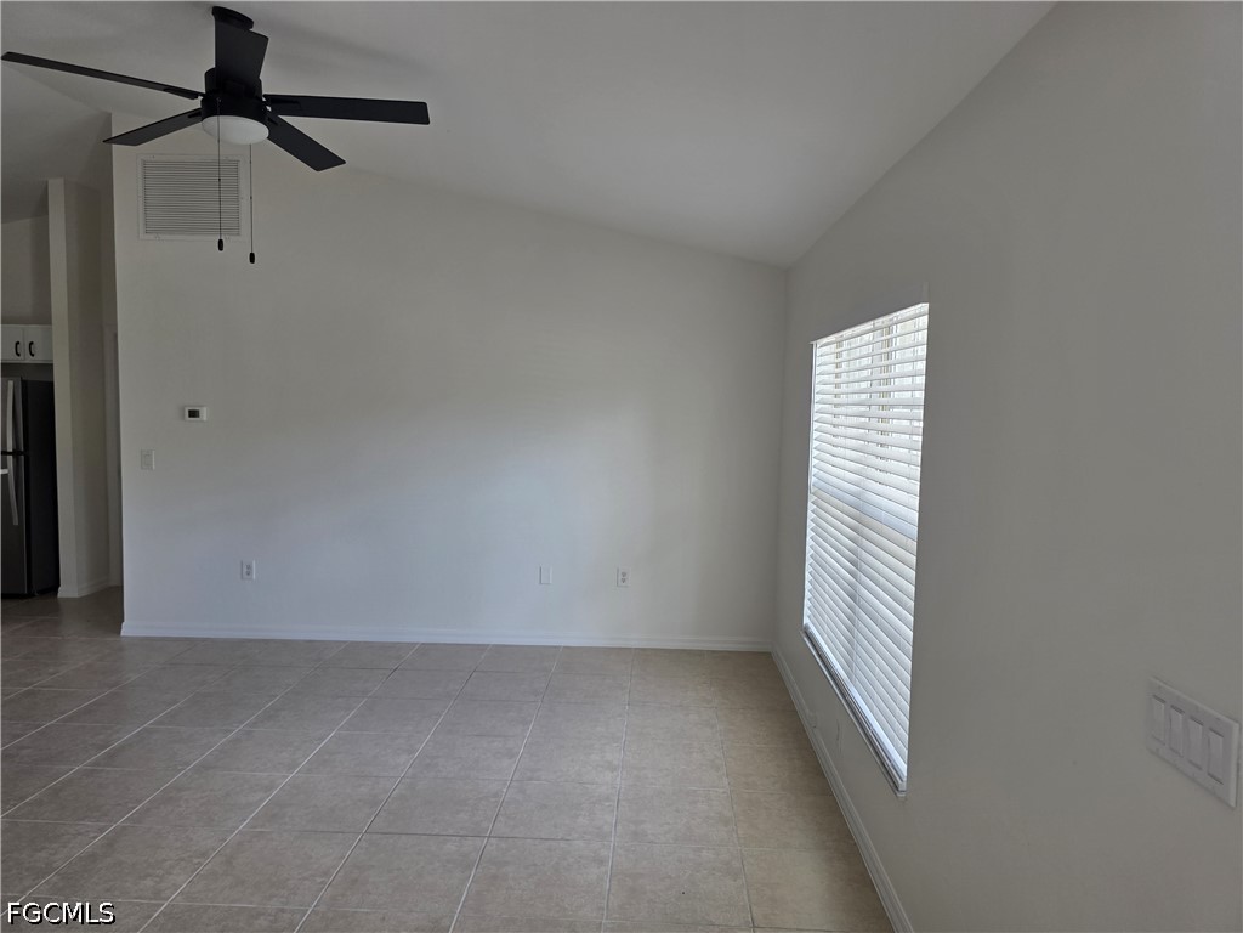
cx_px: 622
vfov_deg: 58.9
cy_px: 466
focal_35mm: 23
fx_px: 826
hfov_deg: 73.9
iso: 125
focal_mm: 6.3
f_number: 1.7
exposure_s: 1/180
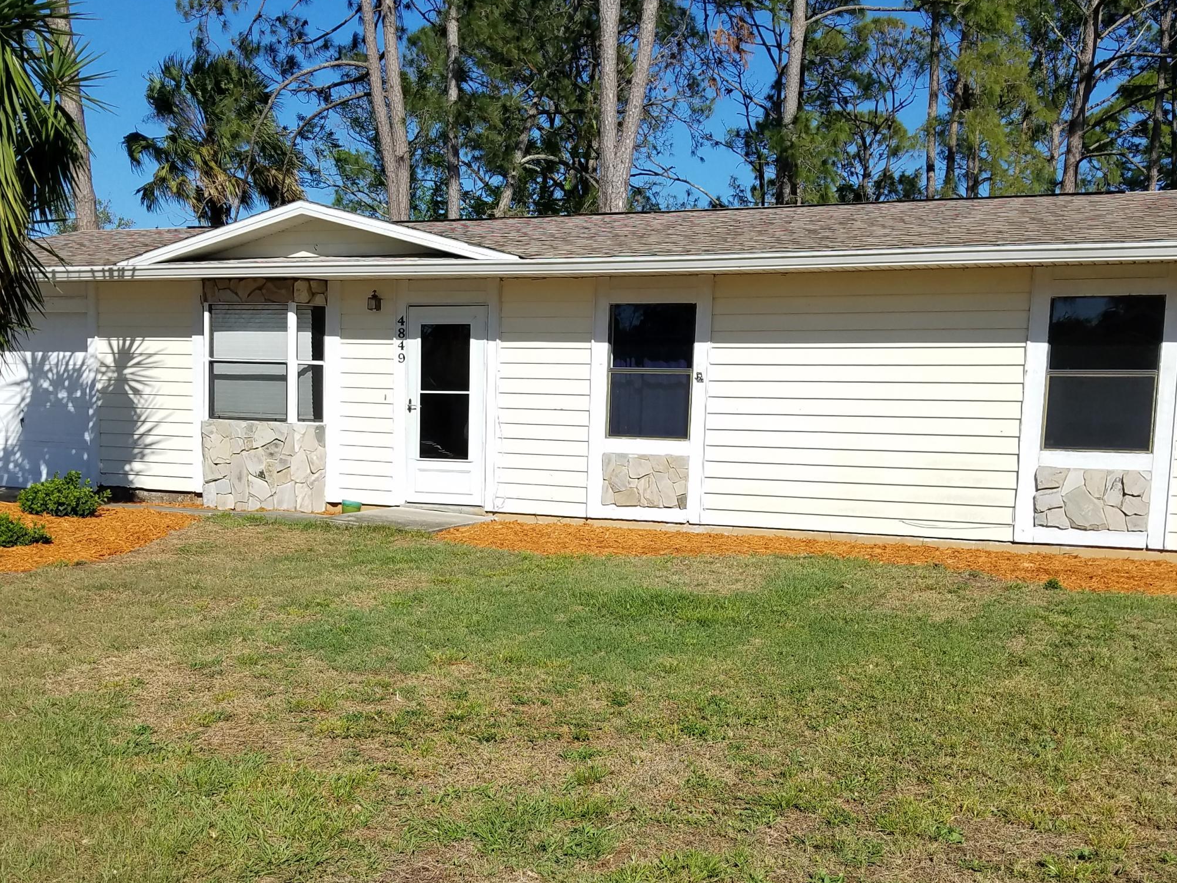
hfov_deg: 47.8
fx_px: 1326
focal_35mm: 39
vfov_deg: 36.5
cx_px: 543
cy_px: 569
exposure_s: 1/3816
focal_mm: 4.2
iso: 40
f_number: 1.7
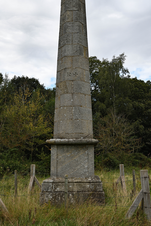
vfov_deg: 57.2
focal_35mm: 33
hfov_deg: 40.0
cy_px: 113
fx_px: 208
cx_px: 76
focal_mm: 22
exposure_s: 1/250
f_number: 8
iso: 200
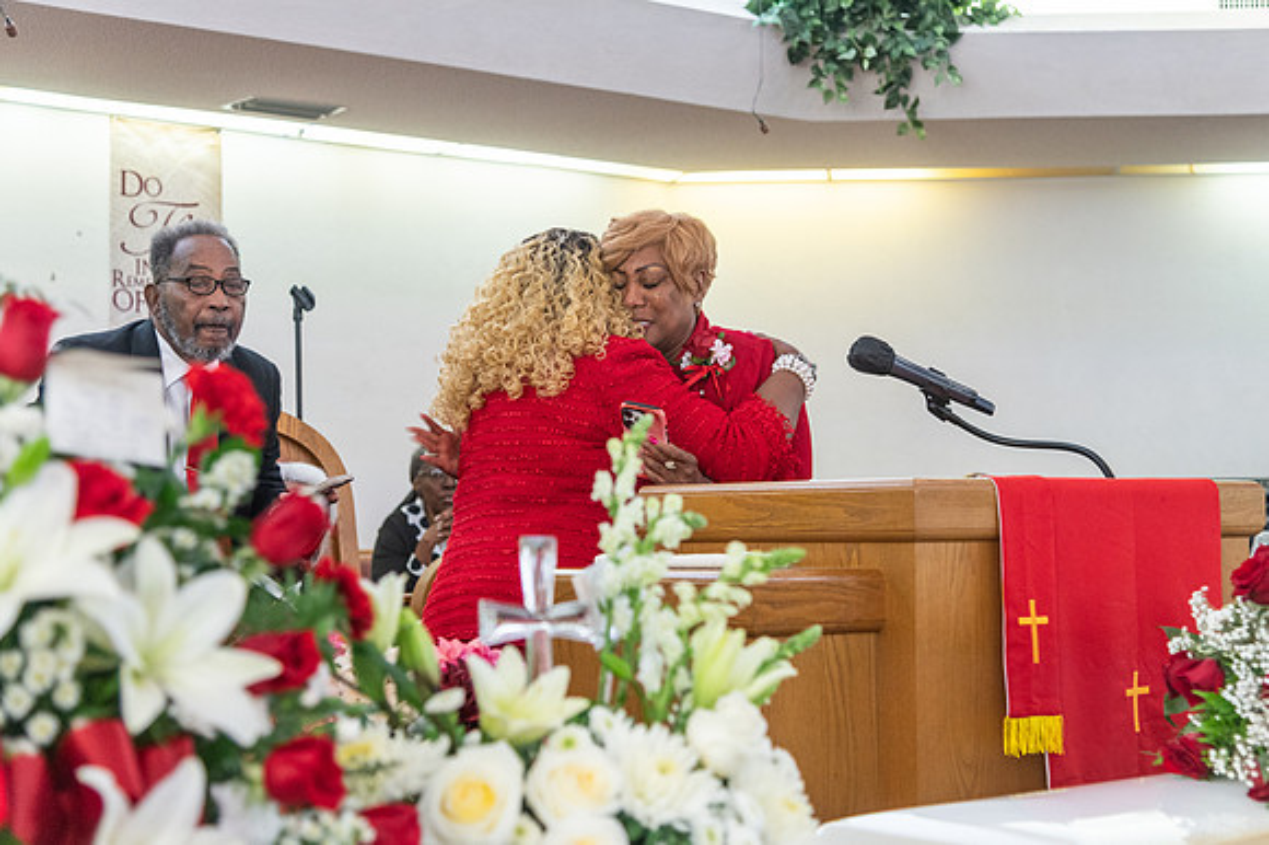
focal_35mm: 64
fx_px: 2270
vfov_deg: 21.1
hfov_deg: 31.2
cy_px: 423
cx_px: 668
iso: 1600
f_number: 4
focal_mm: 58
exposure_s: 1/100
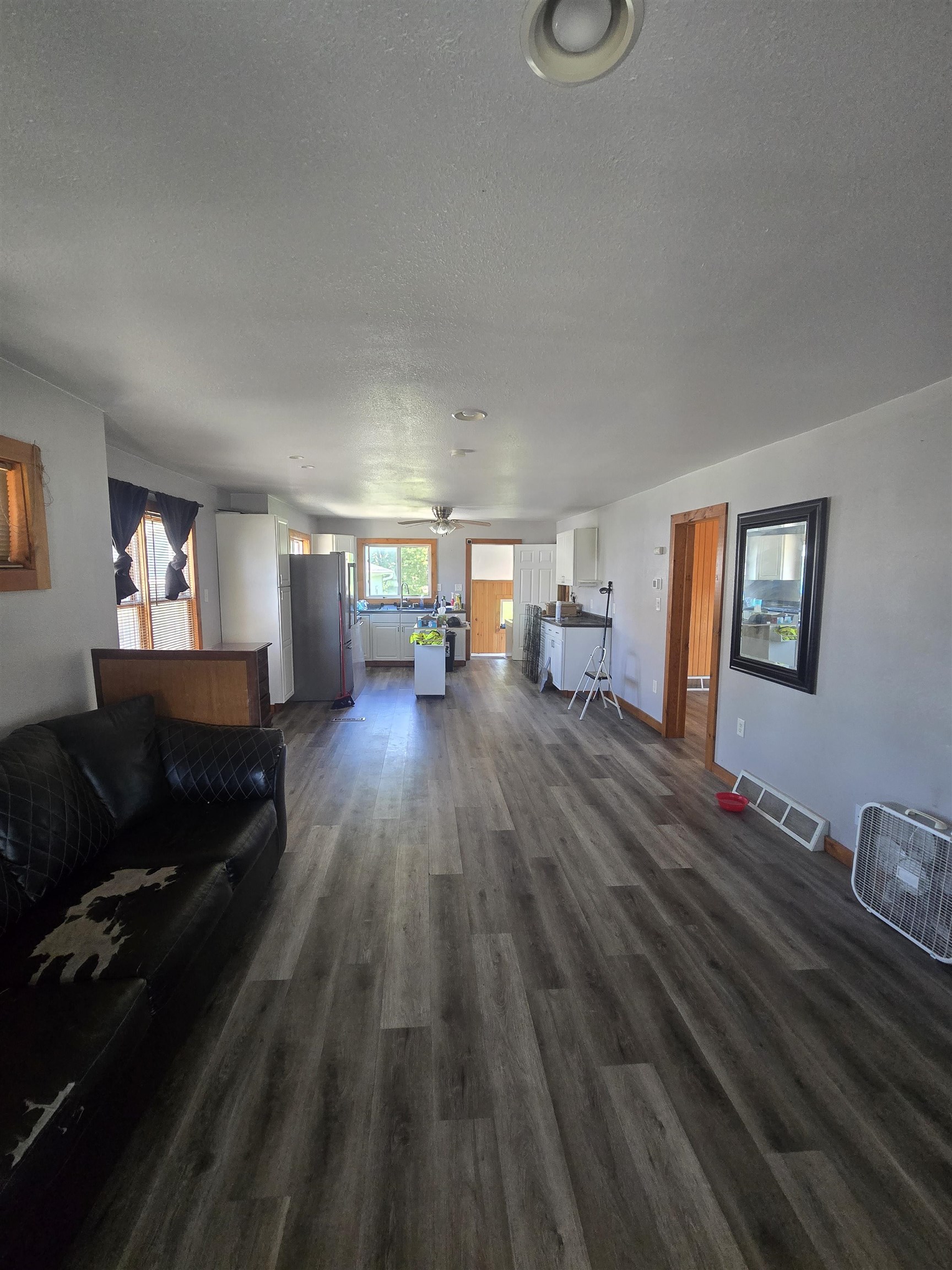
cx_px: 476
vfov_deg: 106.2
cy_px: 635
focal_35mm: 13
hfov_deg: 89.9
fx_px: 477
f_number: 2.2
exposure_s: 1/60
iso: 320
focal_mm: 2.2
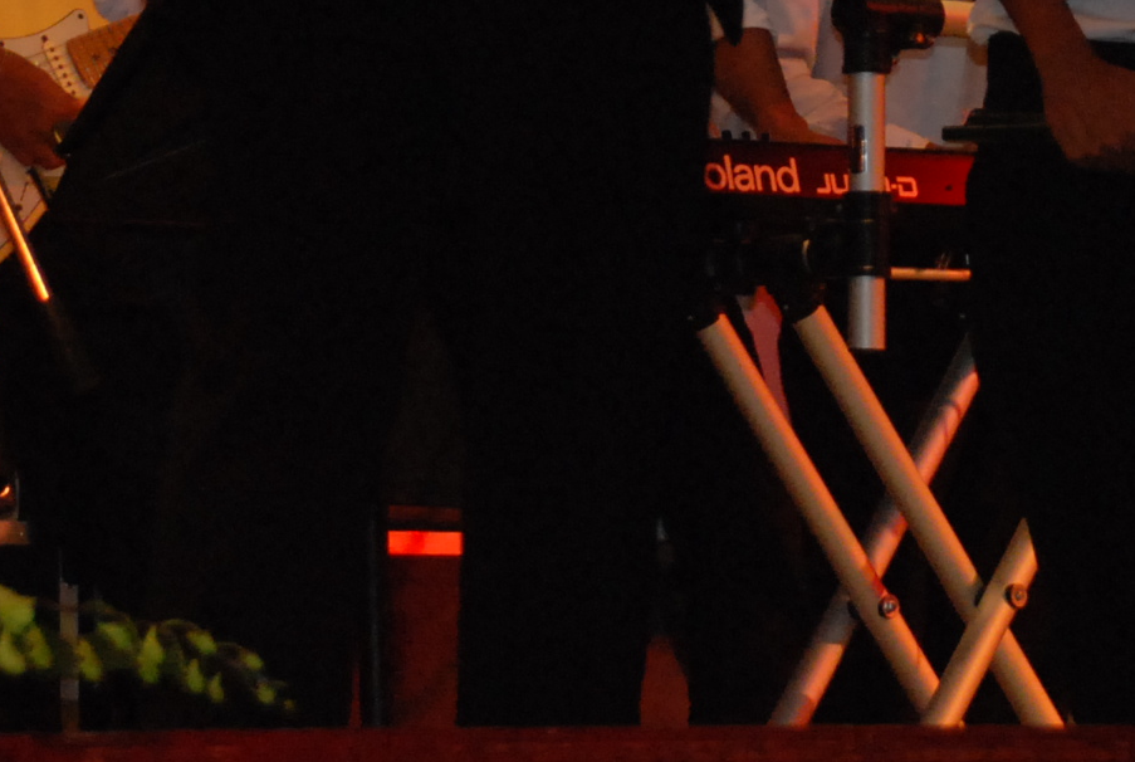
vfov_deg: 4.9
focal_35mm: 279
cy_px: -209
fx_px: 8814
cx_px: 860
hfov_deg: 7.4
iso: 1000
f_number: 5.3
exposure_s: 1/60
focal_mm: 58
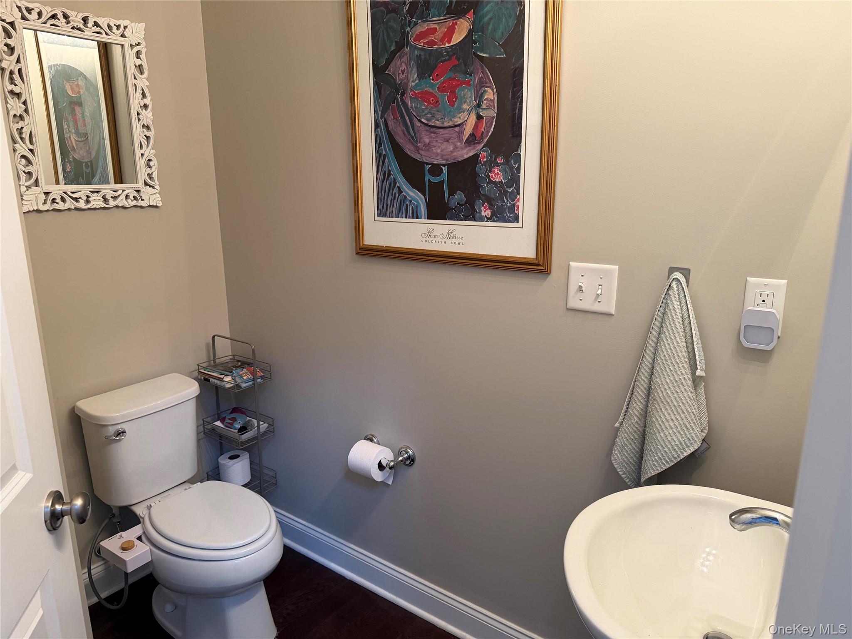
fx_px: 591
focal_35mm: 24
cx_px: 426
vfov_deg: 56.8
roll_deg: +0.6
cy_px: 320
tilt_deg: -15.1
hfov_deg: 71.6
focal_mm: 6.76
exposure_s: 1/60
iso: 250
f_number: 1.78
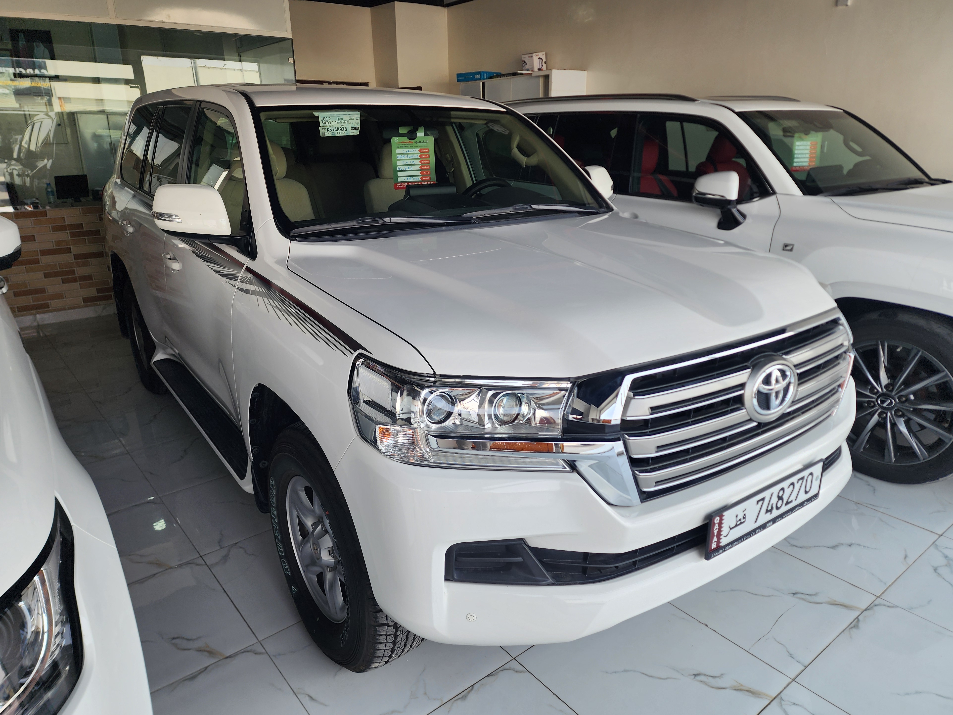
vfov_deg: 56.8
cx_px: 473
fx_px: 661
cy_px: 355
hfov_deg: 71.6
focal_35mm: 24
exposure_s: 1/180
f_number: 1.8
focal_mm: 6.4
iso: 16
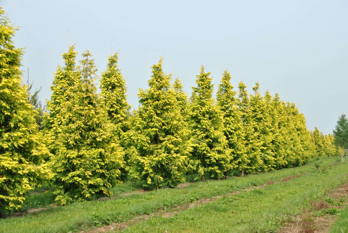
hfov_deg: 30.5
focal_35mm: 66
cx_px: 174
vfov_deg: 20.7
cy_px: 116
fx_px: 639
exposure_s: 1/320
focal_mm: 44
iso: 200
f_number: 9
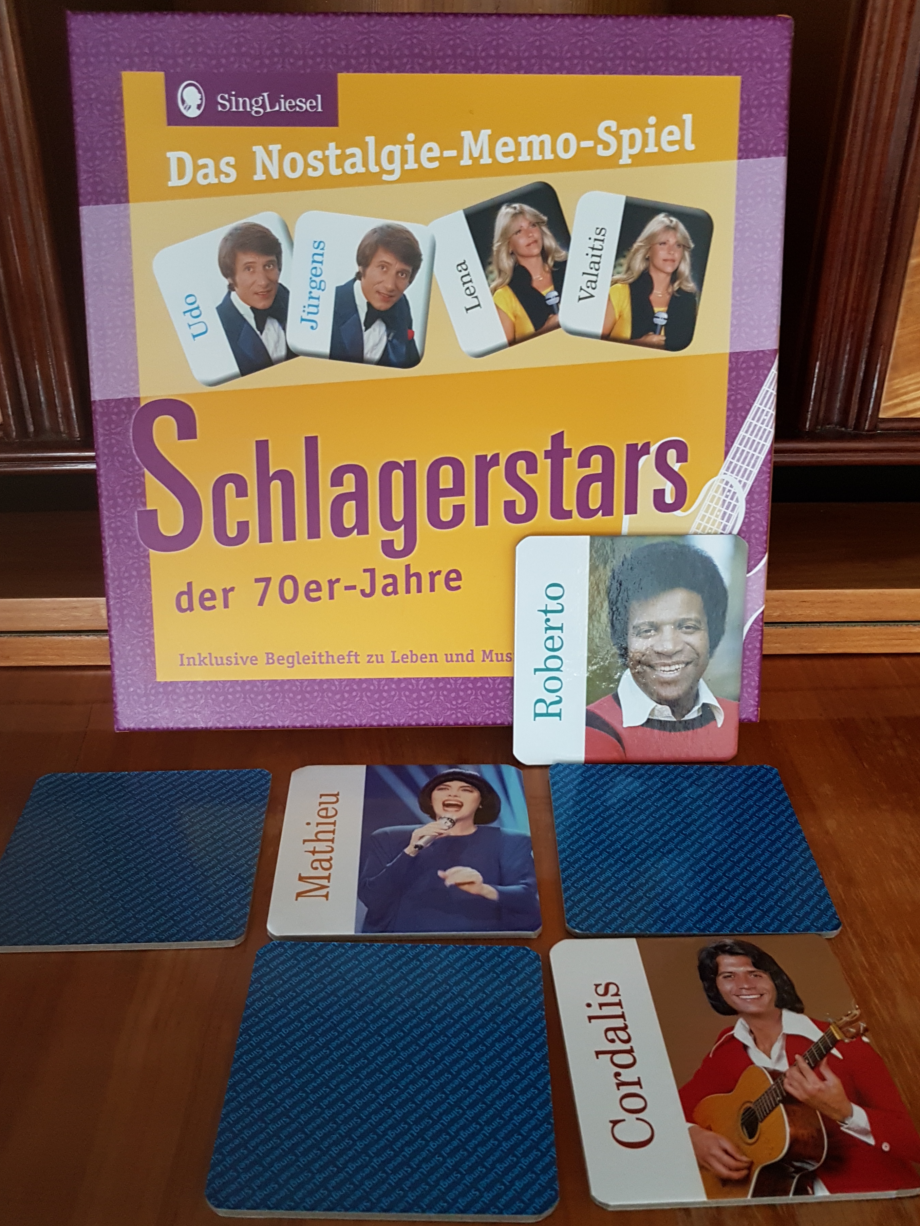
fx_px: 1028
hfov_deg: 48.2
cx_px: 433
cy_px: 658
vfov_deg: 61.6
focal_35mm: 29
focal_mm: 4.2
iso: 160
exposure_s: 1/24
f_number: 1.7
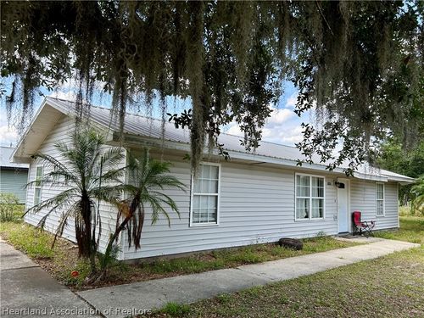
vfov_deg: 53.1
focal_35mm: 26
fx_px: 318
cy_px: 159
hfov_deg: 67.3
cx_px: 212
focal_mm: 5.7
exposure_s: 1/1029
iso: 50
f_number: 1.5
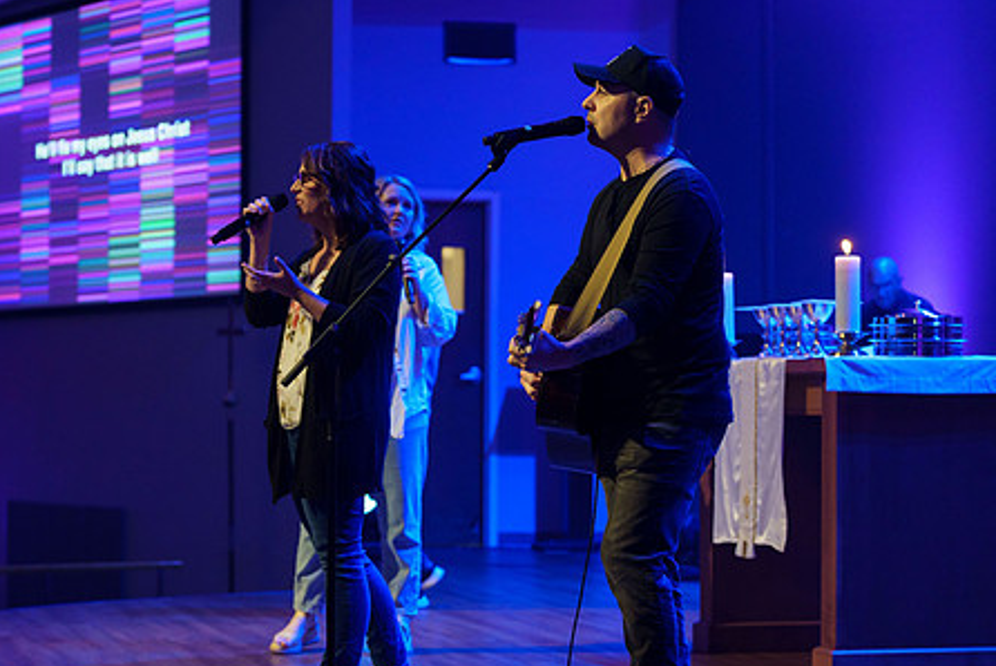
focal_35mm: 91
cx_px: 429
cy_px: 361
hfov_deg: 22.3
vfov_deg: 15.0
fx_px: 2519
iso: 1600
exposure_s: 1/200
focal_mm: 70
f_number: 2.8
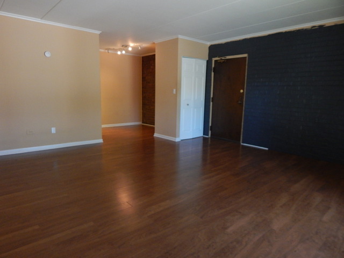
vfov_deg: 61.1
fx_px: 219
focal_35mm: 22
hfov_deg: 76.4
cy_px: 129
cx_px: 172
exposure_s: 1/25
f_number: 3
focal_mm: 4
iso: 400
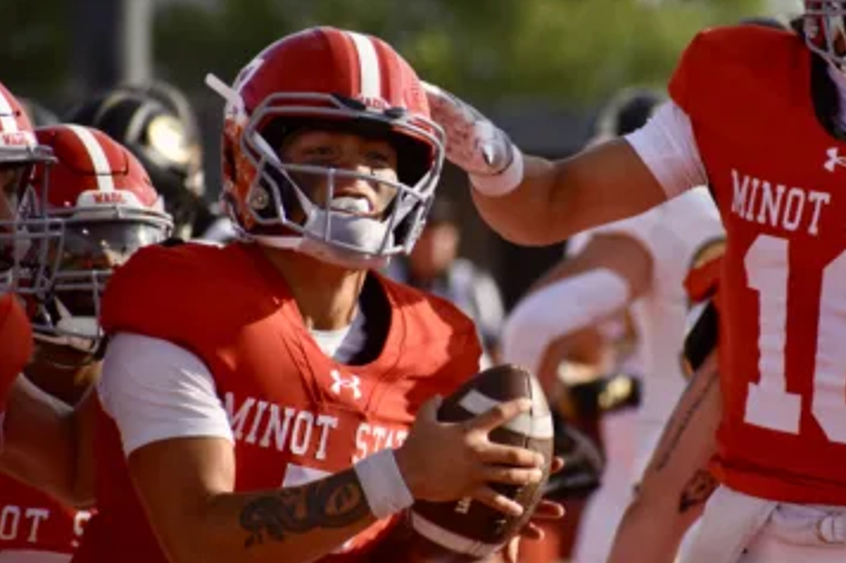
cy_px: 254
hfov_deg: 3.6
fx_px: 13365
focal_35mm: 569
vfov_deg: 2.4
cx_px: 532
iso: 400
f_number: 6.3
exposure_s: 1/1600
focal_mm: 300
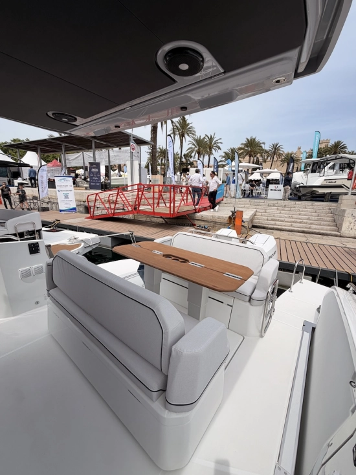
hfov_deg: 85.6
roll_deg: -3.6
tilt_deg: -12.7
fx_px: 192
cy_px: 238
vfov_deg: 102.1
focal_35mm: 14
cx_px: 178
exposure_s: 1/1068
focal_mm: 2.22
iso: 20
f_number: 2.2
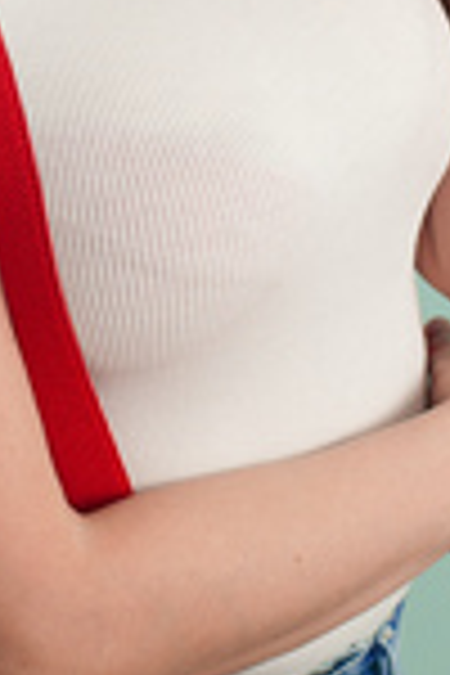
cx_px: 176
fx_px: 4237
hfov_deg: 6.1
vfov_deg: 9.0
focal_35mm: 226
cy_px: -171
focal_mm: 50
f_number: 4
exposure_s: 1/250
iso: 200
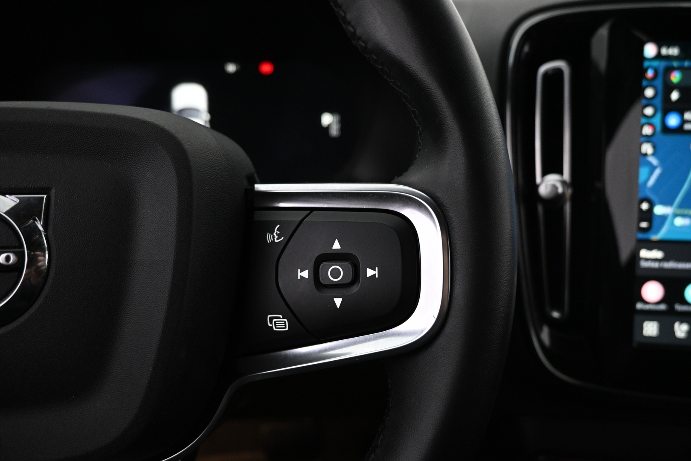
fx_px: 461
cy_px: 230
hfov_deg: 73.7
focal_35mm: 24
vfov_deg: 53.1
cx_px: 346
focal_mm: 16
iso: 1600
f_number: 3.5
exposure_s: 1/40
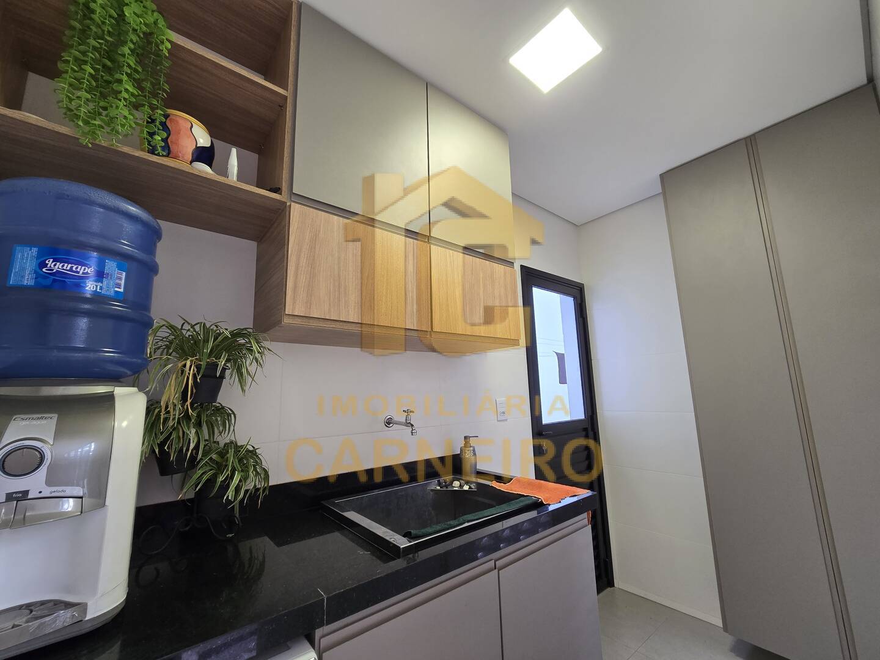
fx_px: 330
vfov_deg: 89.9
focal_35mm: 13
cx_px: 440
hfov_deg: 106.2
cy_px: 330
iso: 125
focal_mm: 2.2
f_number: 2.2
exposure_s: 1/60
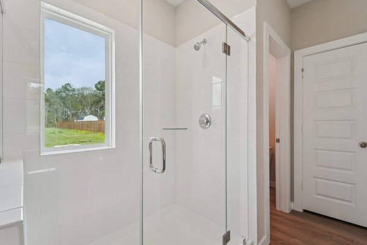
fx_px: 153
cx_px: 186
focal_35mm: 15
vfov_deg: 77.3
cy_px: 123
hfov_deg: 100.4
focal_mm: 14
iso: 500
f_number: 8
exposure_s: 1/80
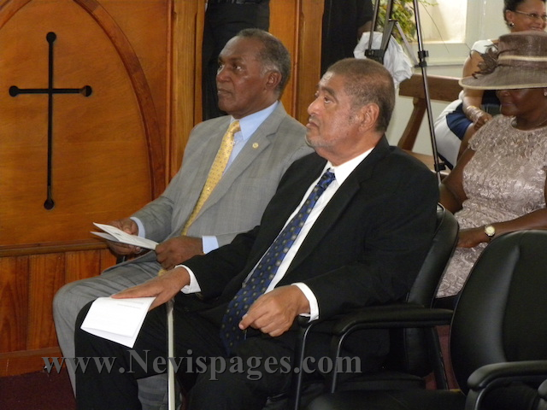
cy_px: 205
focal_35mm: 117
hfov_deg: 16.8
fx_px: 1849
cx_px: 274
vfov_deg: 12.7
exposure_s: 1/30
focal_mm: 20.8
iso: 472
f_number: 4
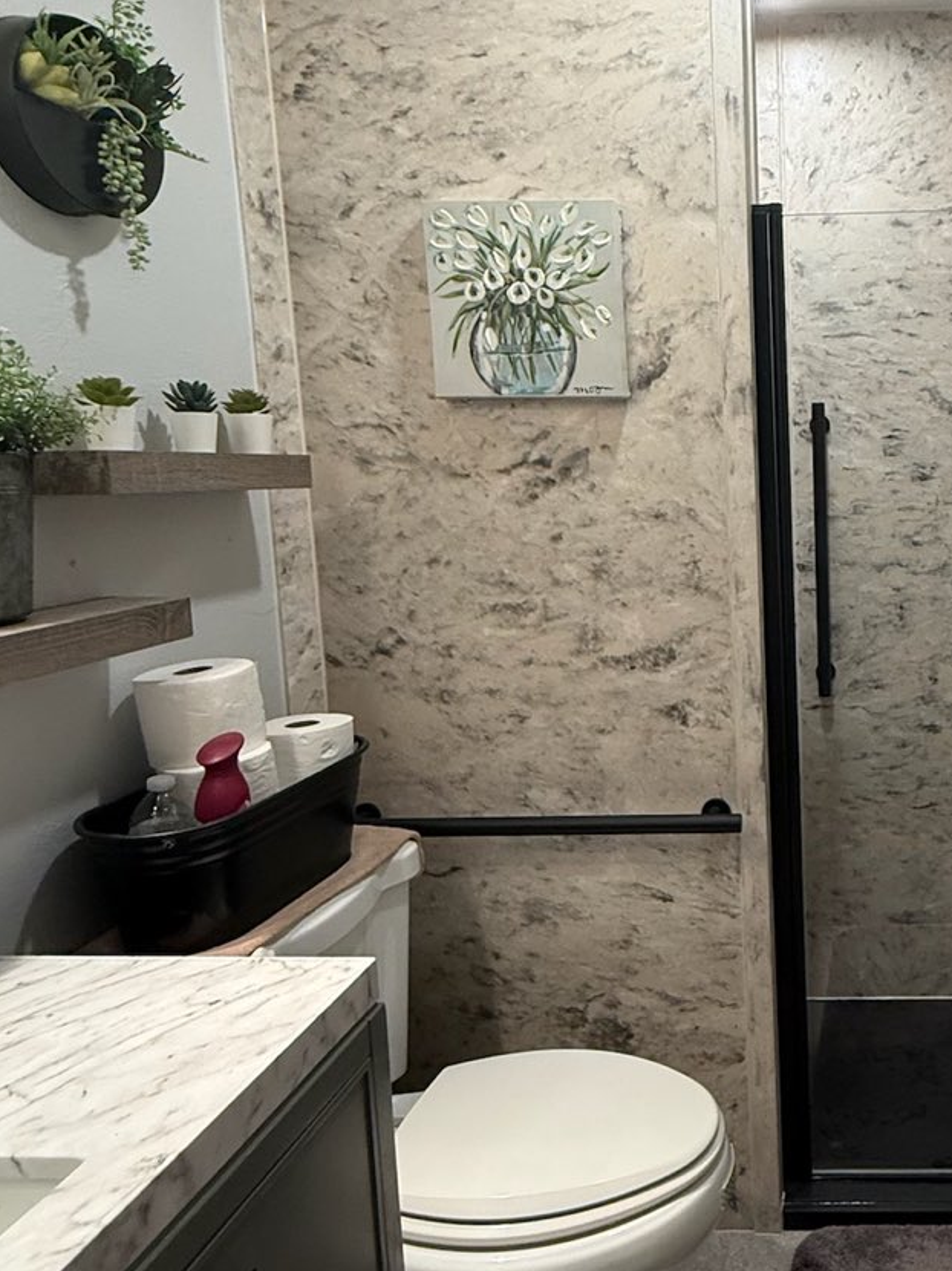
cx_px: 865
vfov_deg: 65.3
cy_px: 588
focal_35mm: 27
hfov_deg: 46.2
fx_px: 991
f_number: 2.2
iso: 320
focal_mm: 2.22
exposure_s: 1/120
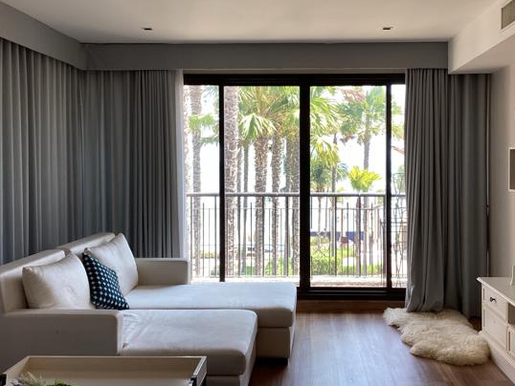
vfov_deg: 37.7
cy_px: 173
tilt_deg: +0.3
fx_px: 566
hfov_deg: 48.7
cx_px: 301
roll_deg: +0.2
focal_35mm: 38
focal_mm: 3.3
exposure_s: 1/123
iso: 25
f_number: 2.4
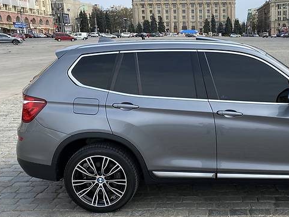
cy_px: 121
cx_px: 221
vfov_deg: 33.6
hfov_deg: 42.3
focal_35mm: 43
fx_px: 359
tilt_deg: -13.0
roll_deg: +1.1
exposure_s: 1/1397
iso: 32
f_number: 1.8
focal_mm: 4.2
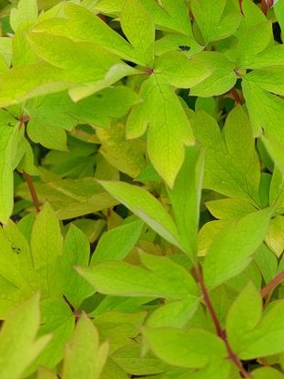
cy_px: 46
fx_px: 536
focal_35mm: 49
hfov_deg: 28.9
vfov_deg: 36.7
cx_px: 232
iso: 25
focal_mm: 5.23
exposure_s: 1/208
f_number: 1.8
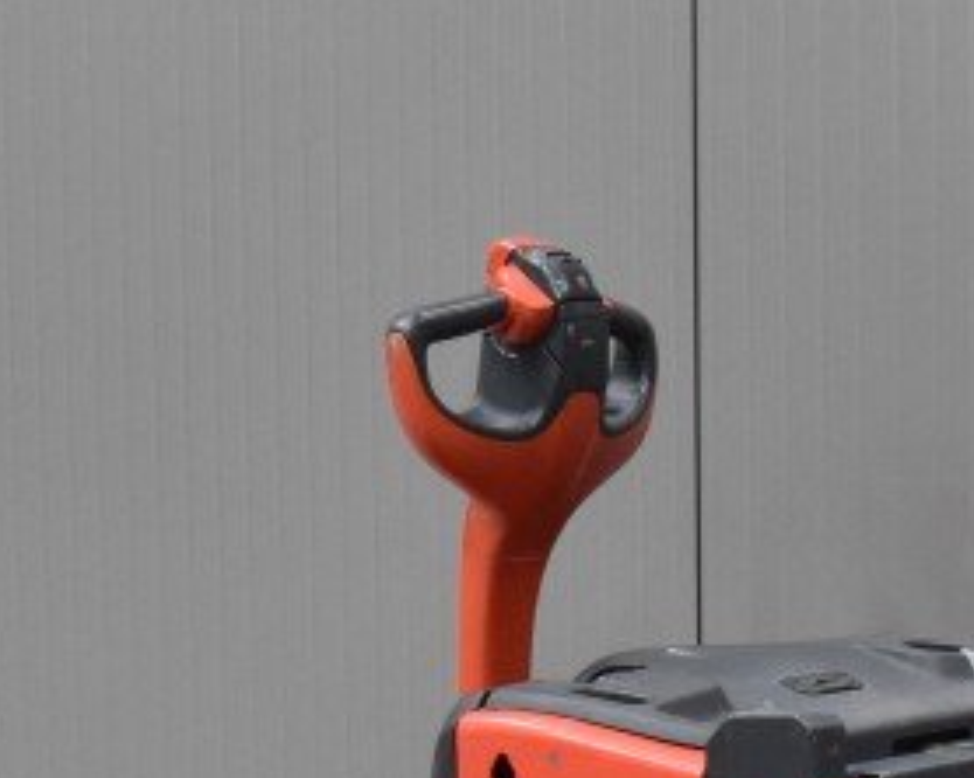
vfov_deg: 10.5
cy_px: 827
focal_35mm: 146
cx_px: 1128
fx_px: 4206
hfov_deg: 12.9
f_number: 5
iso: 1600
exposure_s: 1/40
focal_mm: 24
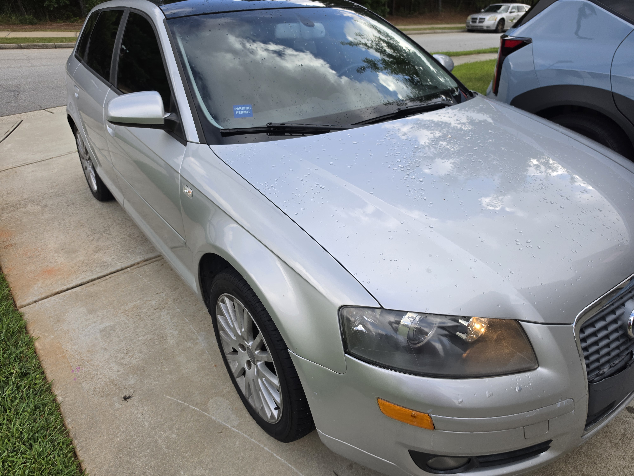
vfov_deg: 58.9
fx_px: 421
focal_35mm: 23
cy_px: 238
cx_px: 317
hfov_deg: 73.9
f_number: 1.4
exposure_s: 1/2359
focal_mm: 6.5
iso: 64
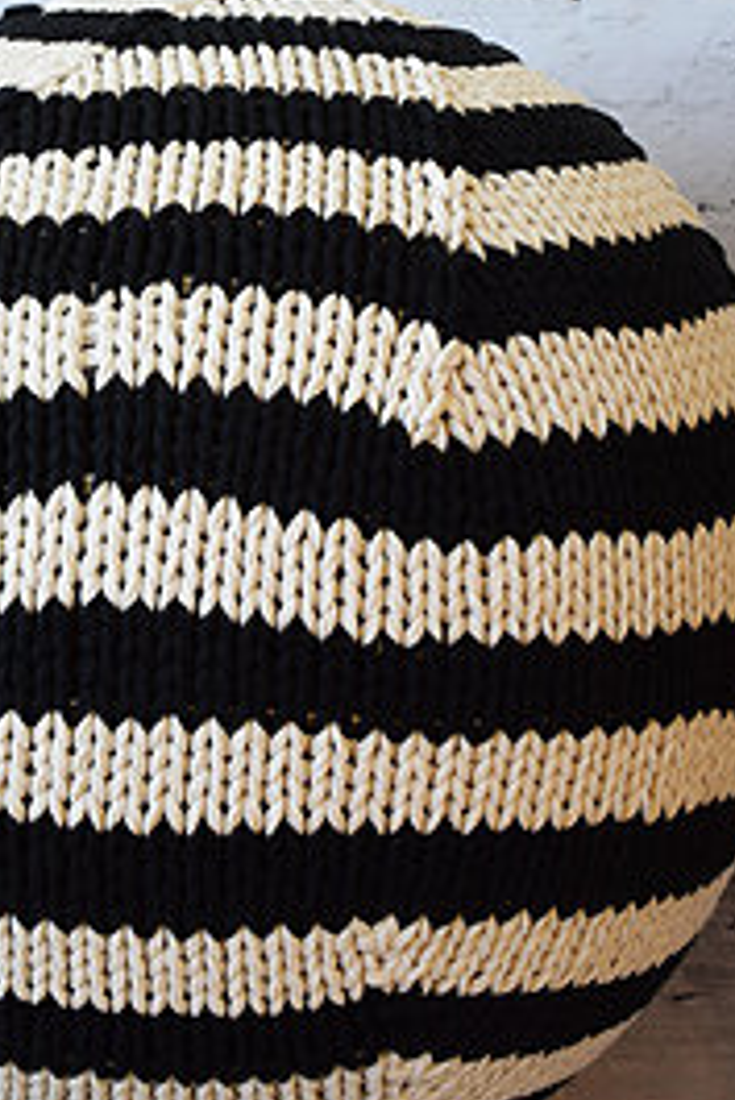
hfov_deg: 16.4
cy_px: 170
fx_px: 2545
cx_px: 351
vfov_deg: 23.9
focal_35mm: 83
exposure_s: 1/4
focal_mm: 23
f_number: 8
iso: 100
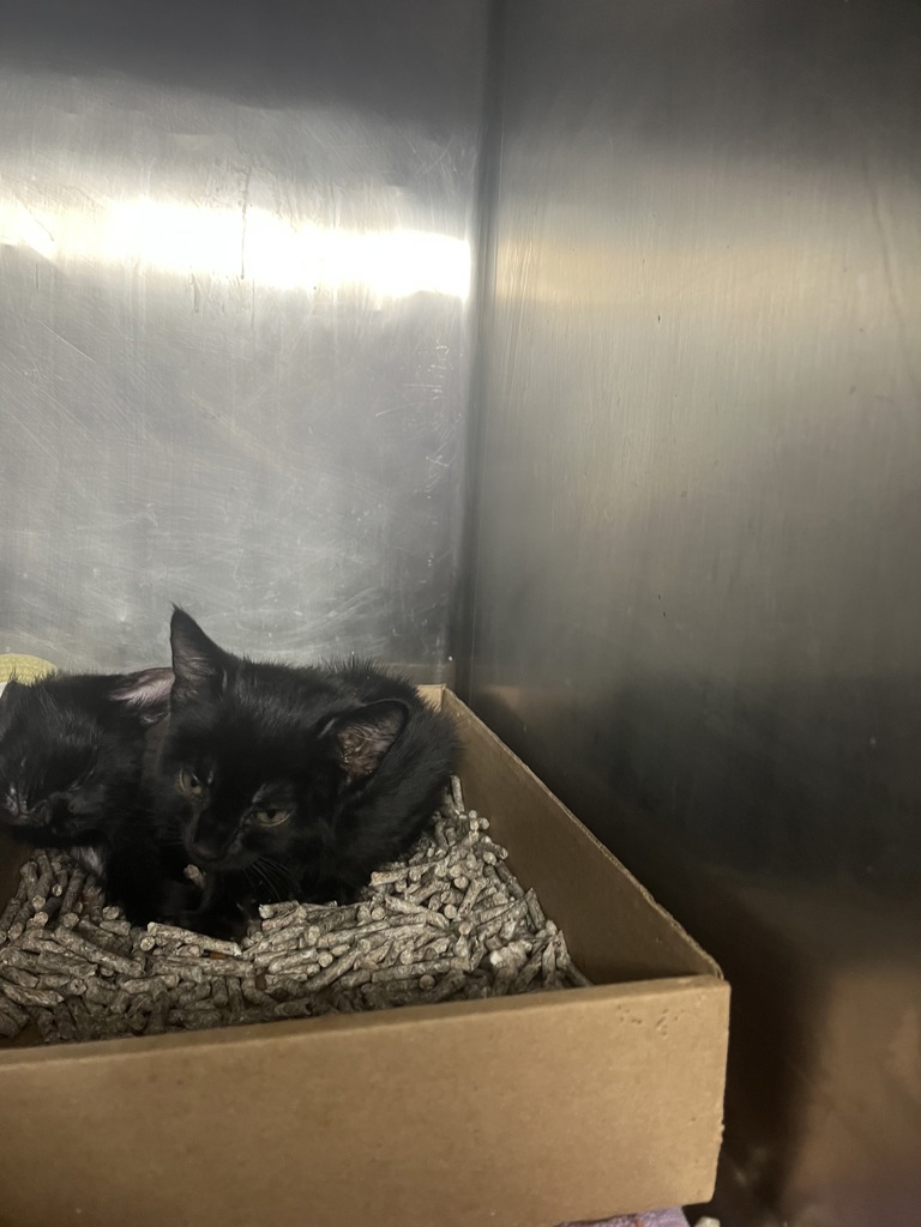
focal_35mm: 26
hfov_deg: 53.1
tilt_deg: -3.9
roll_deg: -2.6
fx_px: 922
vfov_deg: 67.3
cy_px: 614
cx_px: 460
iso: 125
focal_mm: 5.1
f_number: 1.6
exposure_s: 1/60
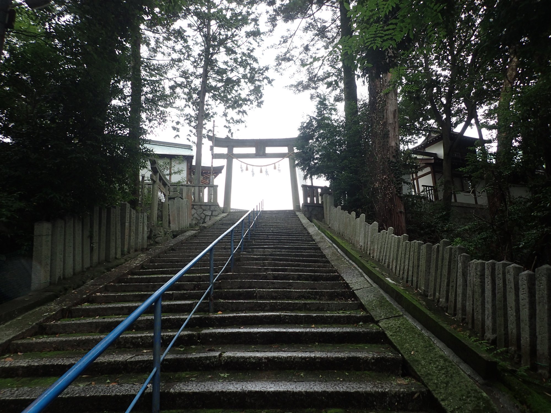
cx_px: 276
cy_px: 206
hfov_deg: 69.4
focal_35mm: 25
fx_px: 398
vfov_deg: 54.9
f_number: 2.8
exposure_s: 1/200
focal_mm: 4.5
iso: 100
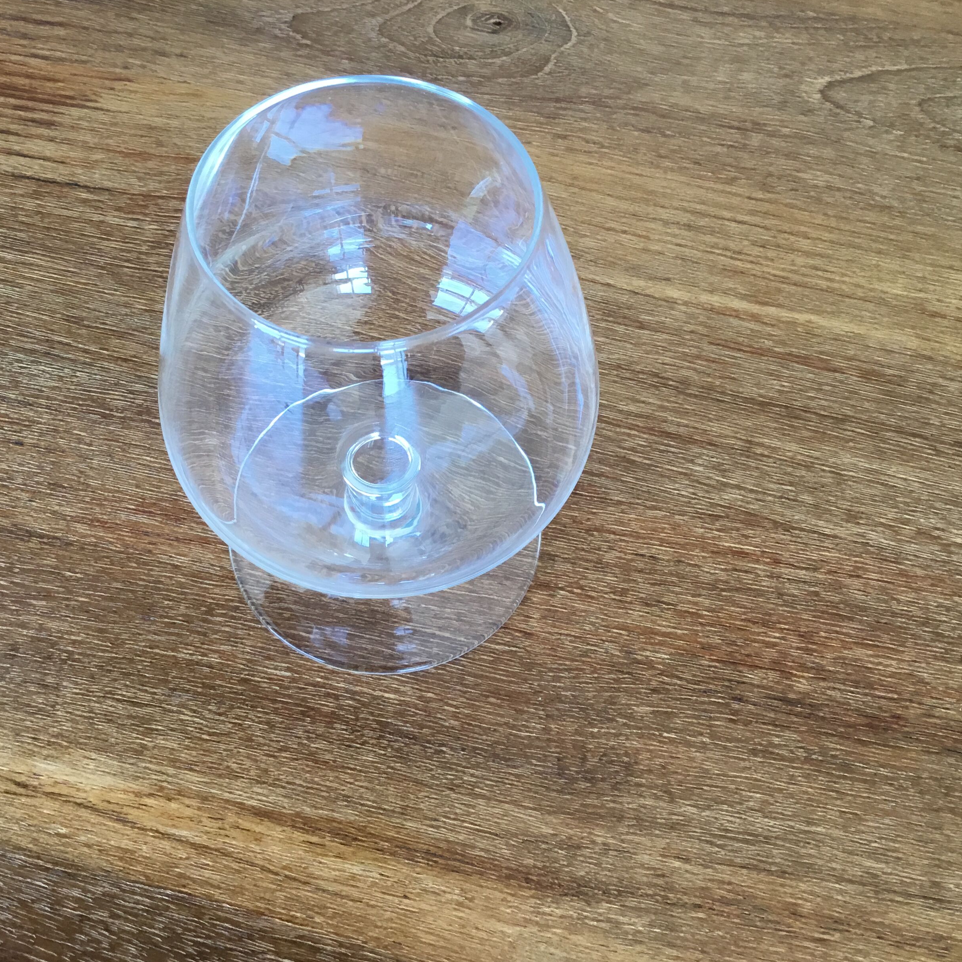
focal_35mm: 37
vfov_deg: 44.9
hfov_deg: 44.8
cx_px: 419
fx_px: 1163
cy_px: 478
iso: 32
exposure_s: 1/33
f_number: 2.4
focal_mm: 3.3
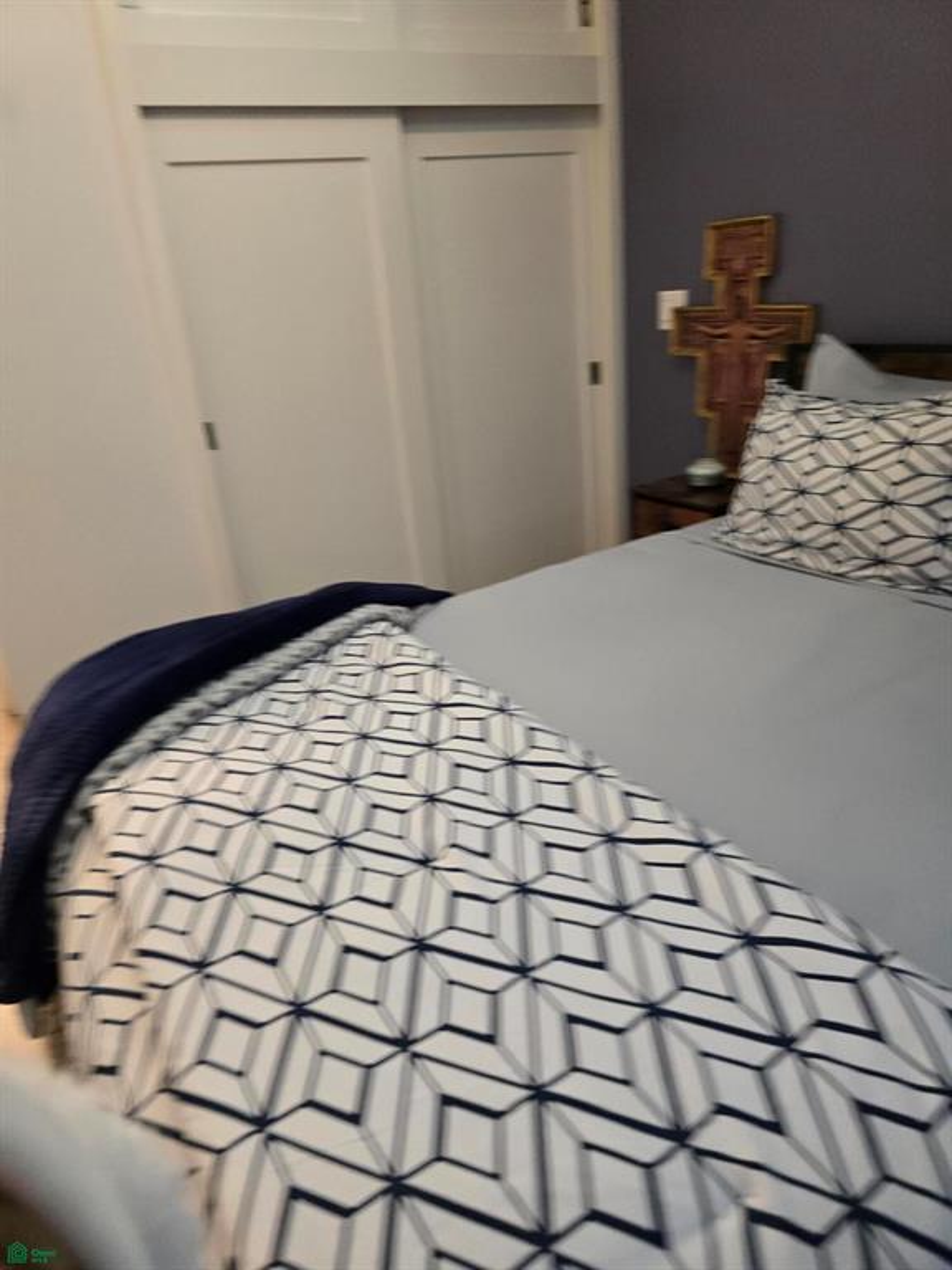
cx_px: 476
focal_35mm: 23
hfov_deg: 58.9
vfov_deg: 73.9
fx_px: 843
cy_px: 635
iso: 640
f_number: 1.7
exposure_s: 1/60
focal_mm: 6.3
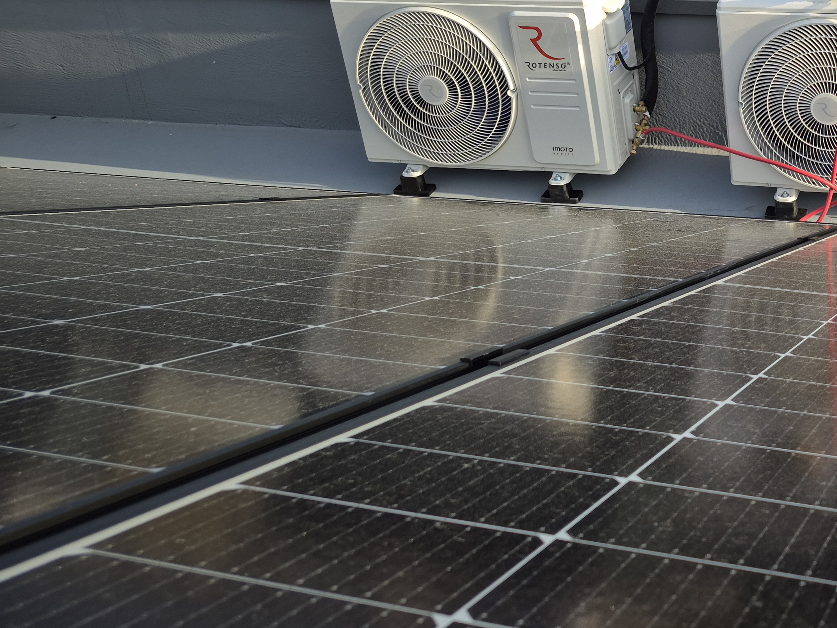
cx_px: 781
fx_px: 1040
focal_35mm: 43
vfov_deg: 32.1
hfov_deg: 40.0
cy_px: 70
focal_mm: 5.4
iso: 25
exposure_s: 1/421
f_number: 1.8
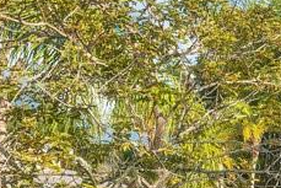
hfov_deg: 14.3
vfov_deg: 11.5
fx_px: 922
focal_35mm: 118
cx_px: 575
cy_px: 200
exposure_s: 1/125
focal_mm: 27
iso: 100
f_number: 9
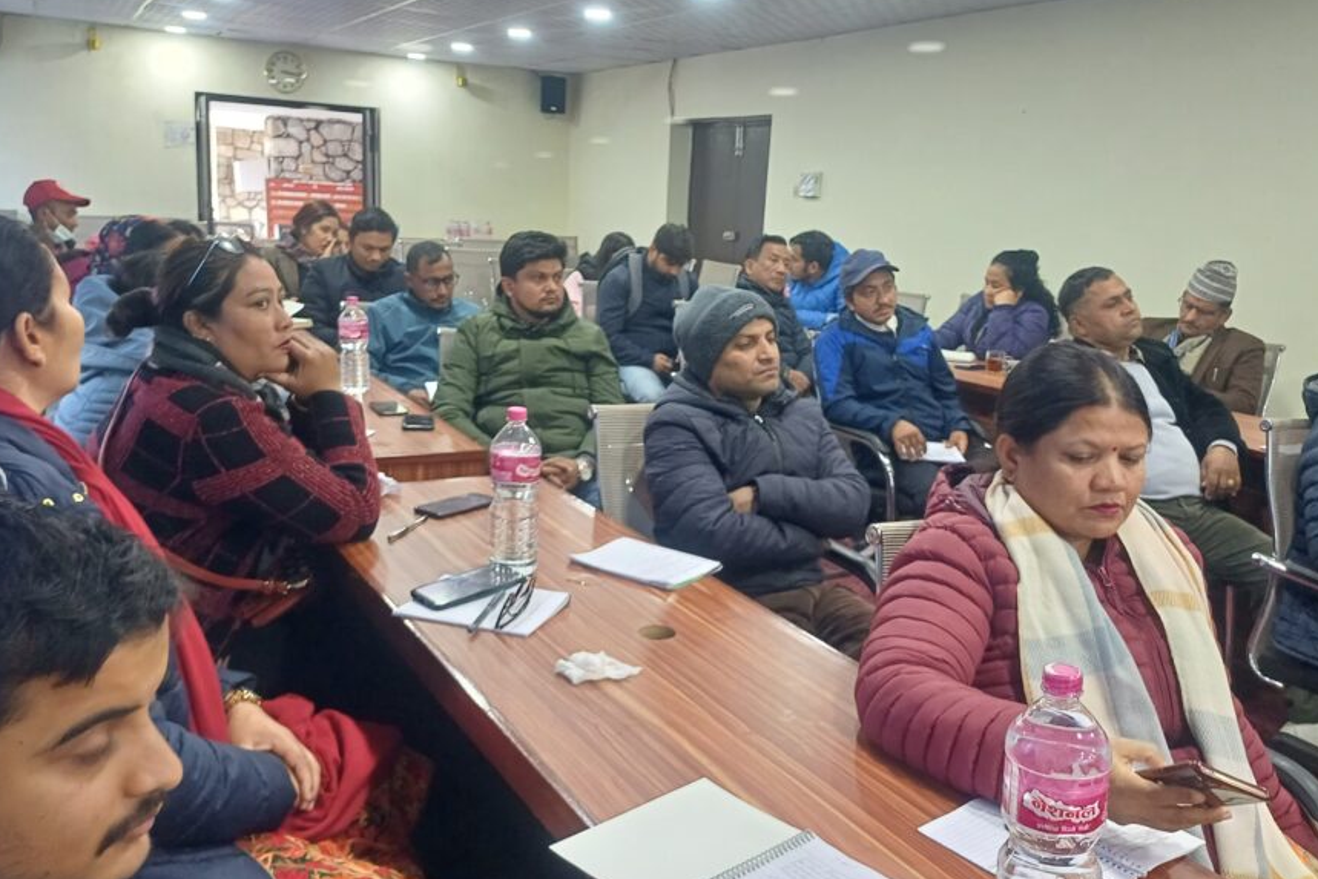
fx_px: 1135
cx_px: 698
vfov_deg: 42.3
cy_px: 420
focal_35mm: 31
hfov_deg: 60.2
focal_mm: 4.65
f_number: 1.8
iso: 400
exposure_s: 1/25
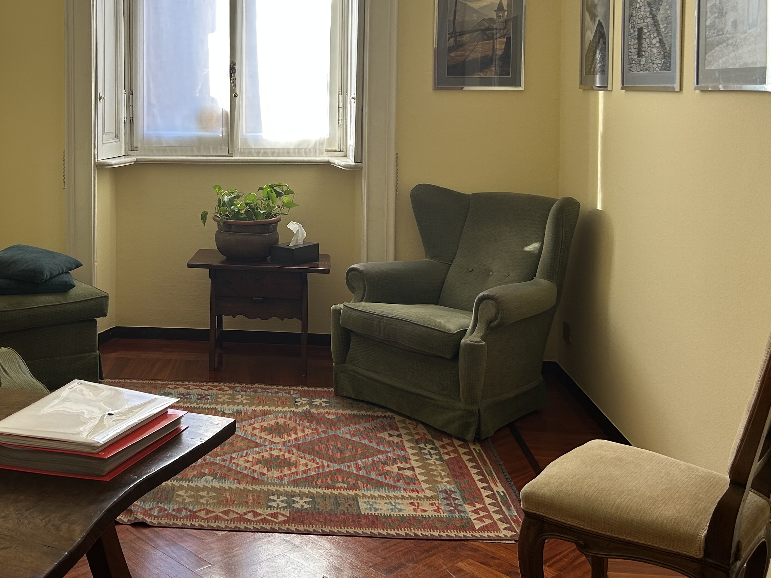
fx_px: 980
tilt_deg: -3.6
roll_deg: +0.2
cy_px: 157
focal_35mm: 44
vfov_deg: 32.4
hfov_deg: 41.5
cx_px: 183
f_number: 1.5
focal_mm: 5.7
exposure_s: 1/121
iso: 50
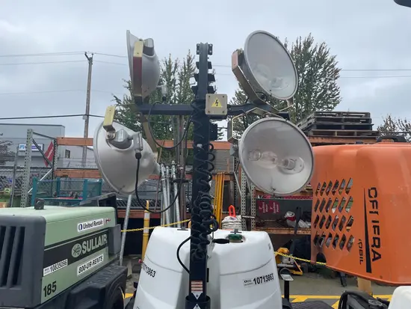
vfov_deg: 53.1
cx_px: 206
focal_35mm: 26
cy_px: 154
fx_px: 309
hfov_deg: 67.3
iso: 32
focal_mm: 4.2
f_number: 1.6
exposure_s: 1/1473
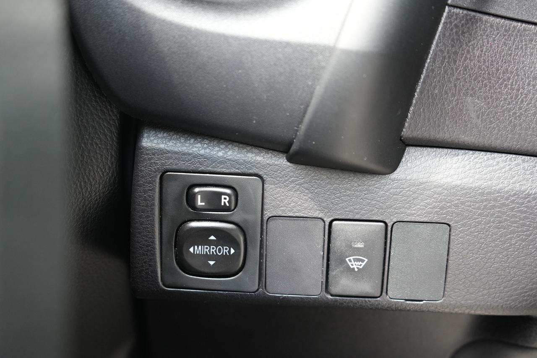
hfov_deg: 45.4
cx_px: 268
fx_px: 642
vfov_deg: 31.2
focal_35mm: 43
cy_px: 179
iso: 2000
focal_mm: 43
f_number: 4.5
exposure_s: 1/160
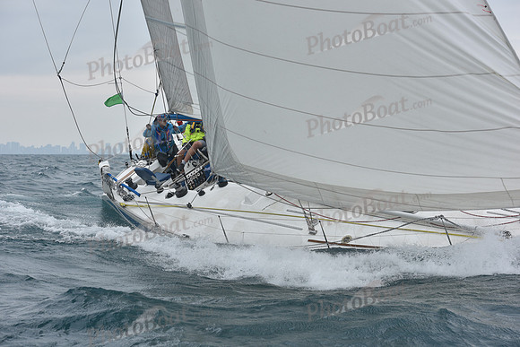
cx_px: 260
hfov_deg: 23.6
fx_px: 1242
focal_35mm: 86
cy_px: 174
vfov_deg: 15.9
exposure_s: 1/800
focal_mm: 86
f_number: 7.1
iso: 250
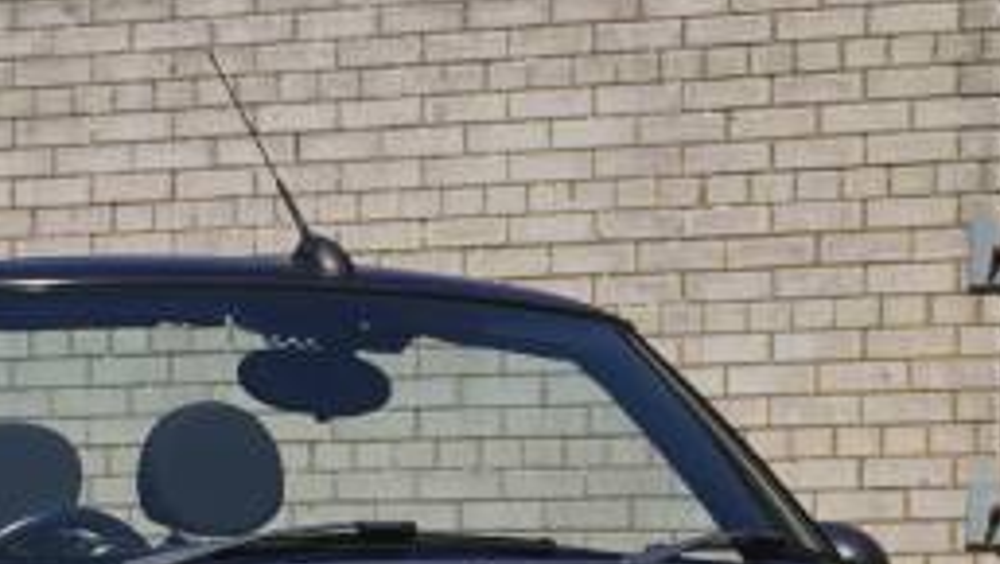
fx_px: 4564
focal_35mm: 172
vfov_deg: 7.0
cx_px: 339
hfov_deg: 12.5
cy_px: 727
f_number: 8
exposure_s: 1/250
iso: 100
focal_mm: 44
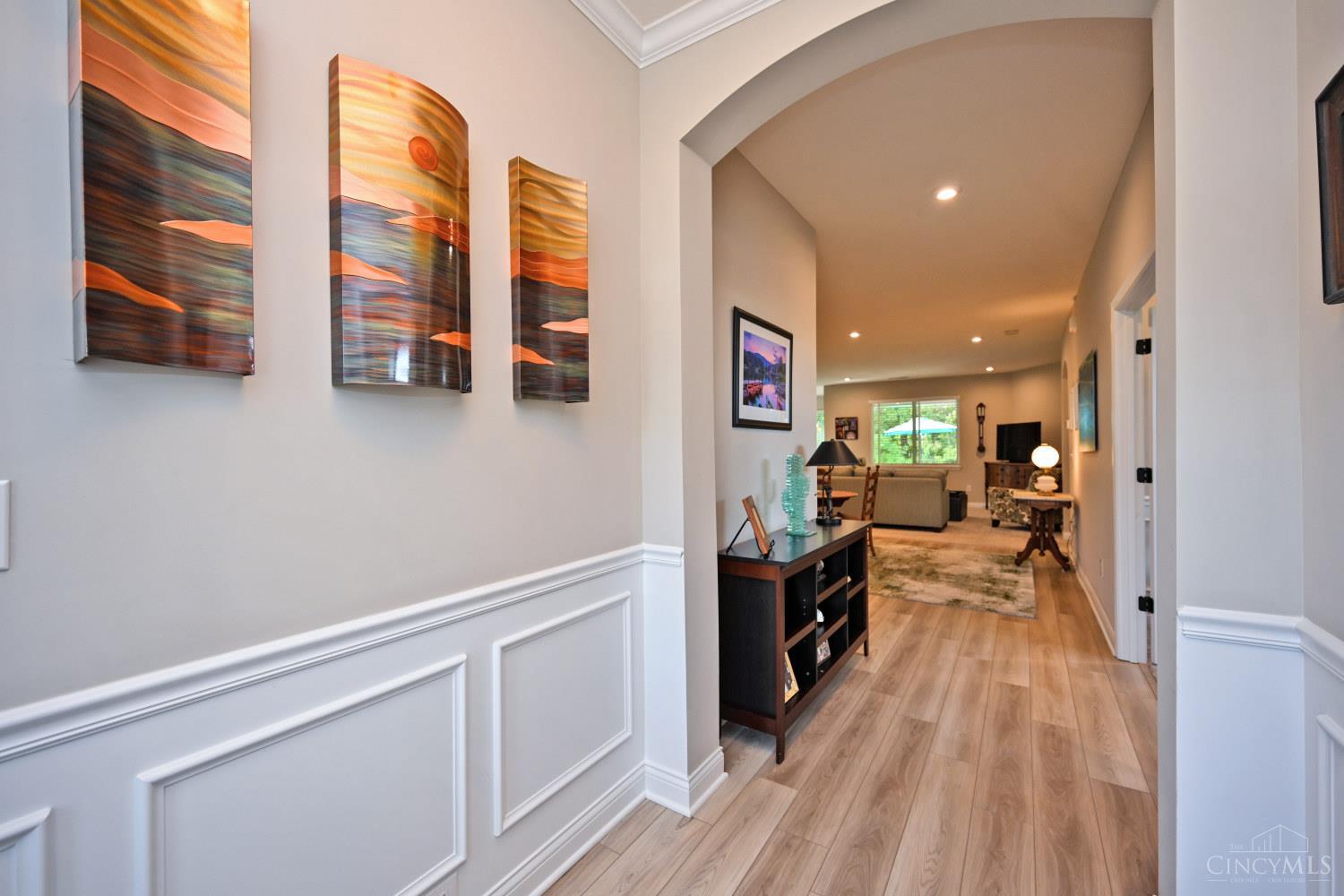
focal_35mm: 14
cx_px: 672
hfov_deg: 104.3
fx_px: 523
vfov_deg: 81.2
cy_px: 448
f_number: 4
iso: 320
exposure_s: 1/60
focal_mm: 14
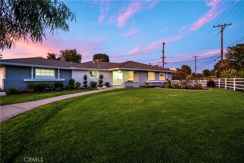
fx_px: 108
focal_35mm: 16
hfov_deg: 96.7
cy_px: 82
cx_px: 122
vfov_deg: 73.8
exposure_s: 1/5
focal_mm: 16
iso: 400
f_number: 7.1
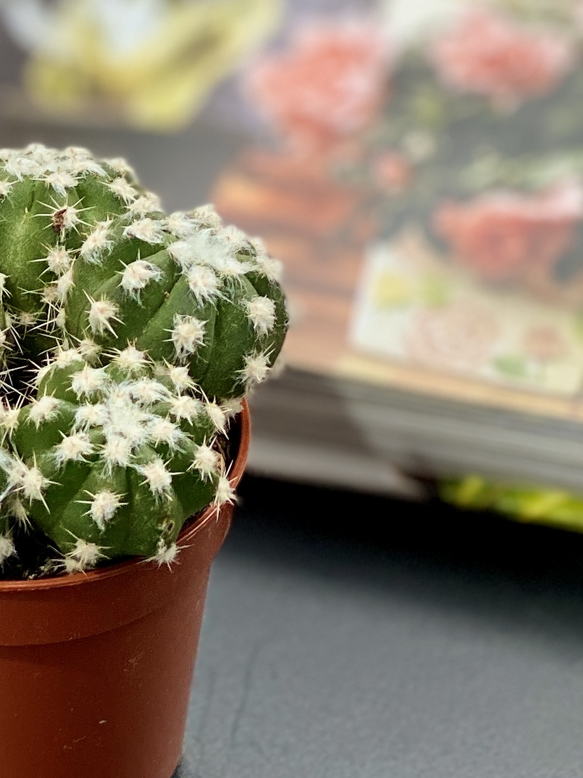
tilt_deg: -37.9
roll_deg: +0.9
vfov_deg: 11.2
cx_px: -144
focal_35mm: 176
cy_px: 361
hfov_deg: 8.3
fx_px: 3953
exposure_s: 1/695
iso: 20
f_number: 2
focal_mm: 6
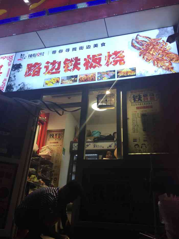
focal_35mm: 29
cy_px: 120
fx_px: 200
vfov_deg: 61.7
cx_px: 90
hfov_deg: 48.2
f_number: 2.2
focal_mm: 4.15
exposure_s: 1/100
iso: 32
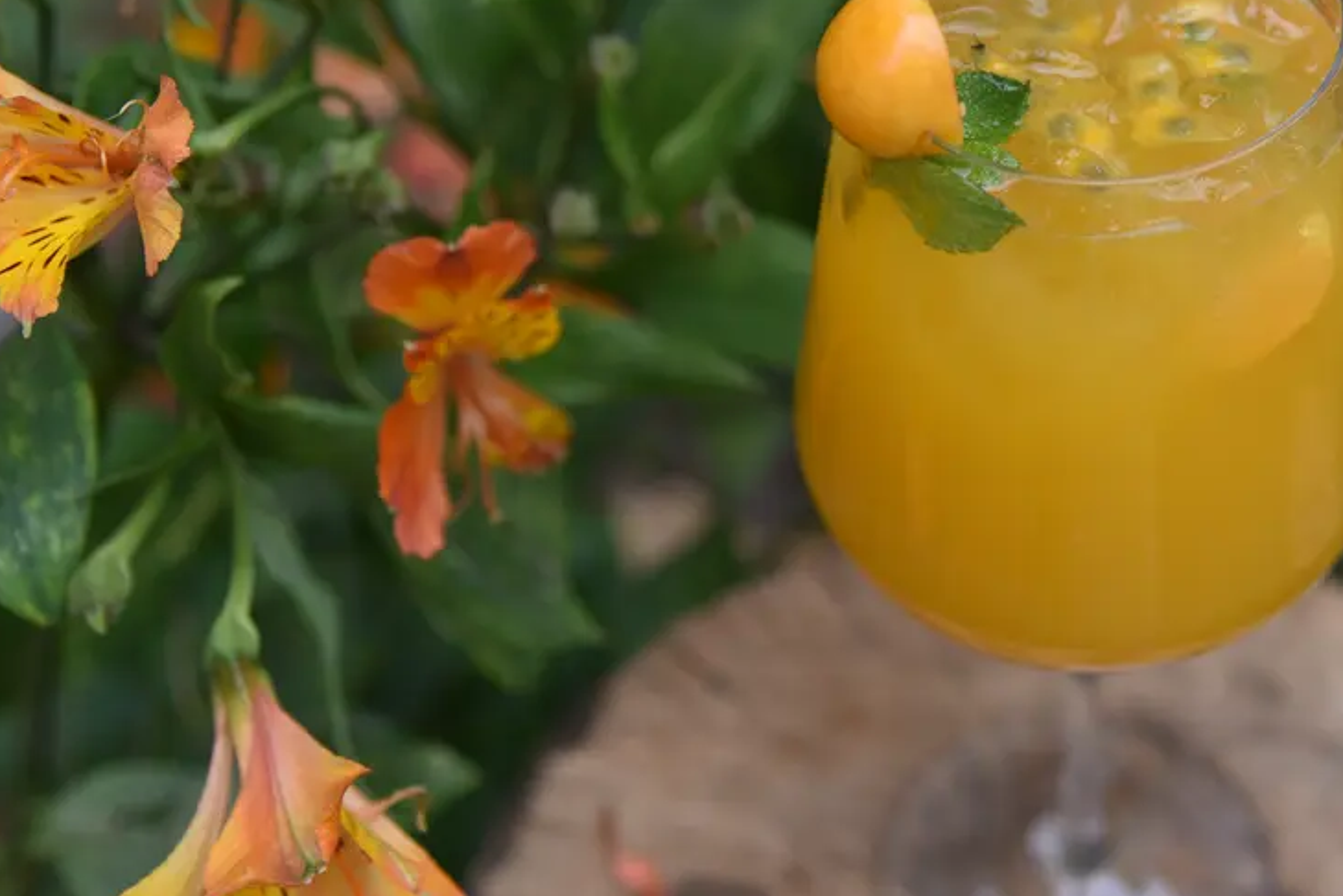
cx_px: 919
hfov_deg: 25.5
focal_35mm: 79
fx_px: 2947
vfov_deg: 17.2
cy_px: 240
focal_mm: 48
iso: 450
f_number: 4
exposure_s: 1/1000
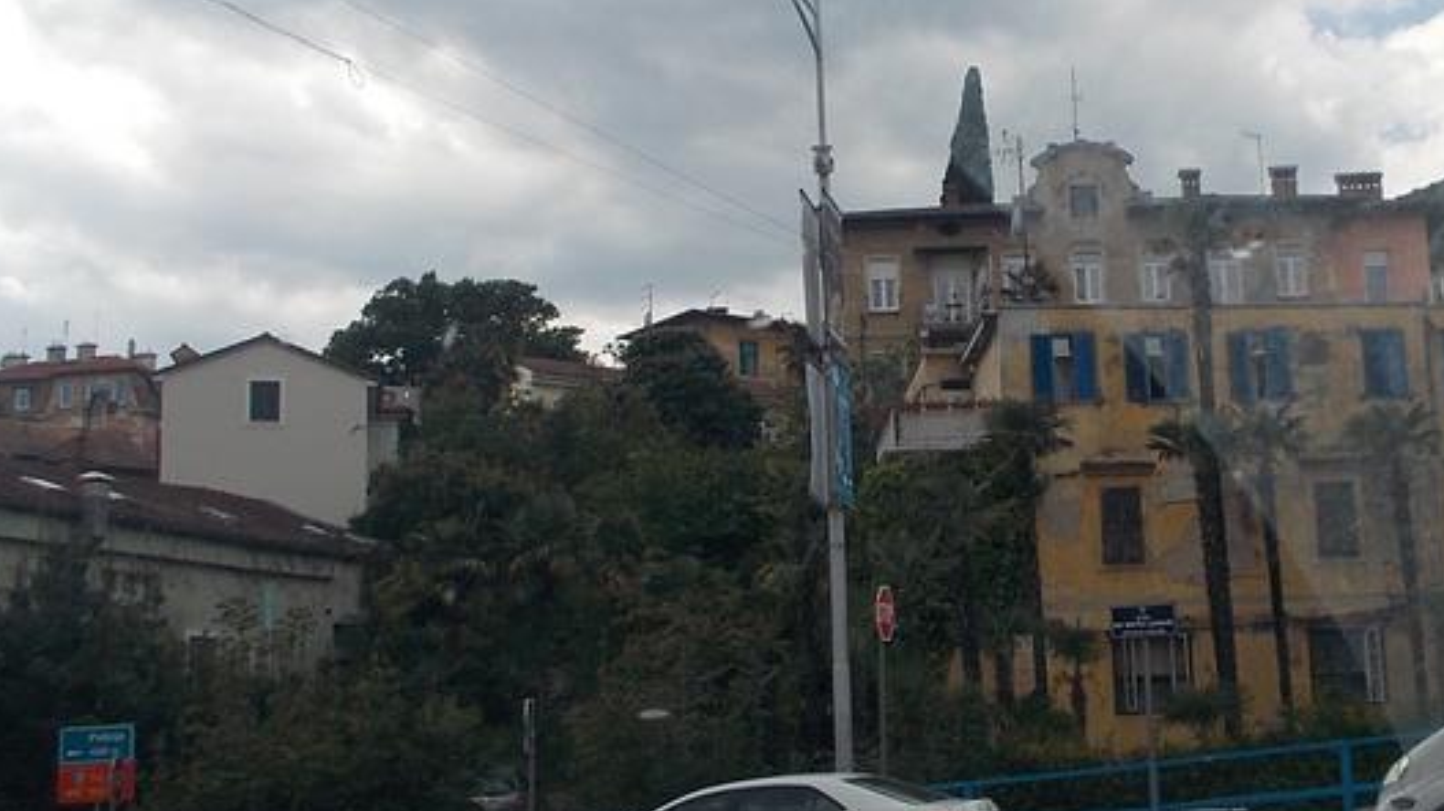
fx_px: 1837
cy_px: 419
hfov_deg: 42.2
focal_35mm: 48
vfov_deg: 24.9
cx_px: 992
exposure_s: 1/640
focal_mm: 4.1
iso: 80
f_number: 3.3
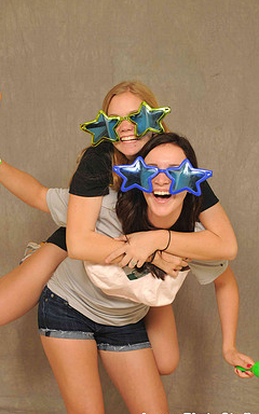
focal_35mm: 68
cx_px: 116
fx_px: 768
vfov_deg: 30.2
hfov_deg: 19.1
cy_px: 205
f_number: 6.3
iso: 200
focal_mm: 38
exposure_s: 1/125
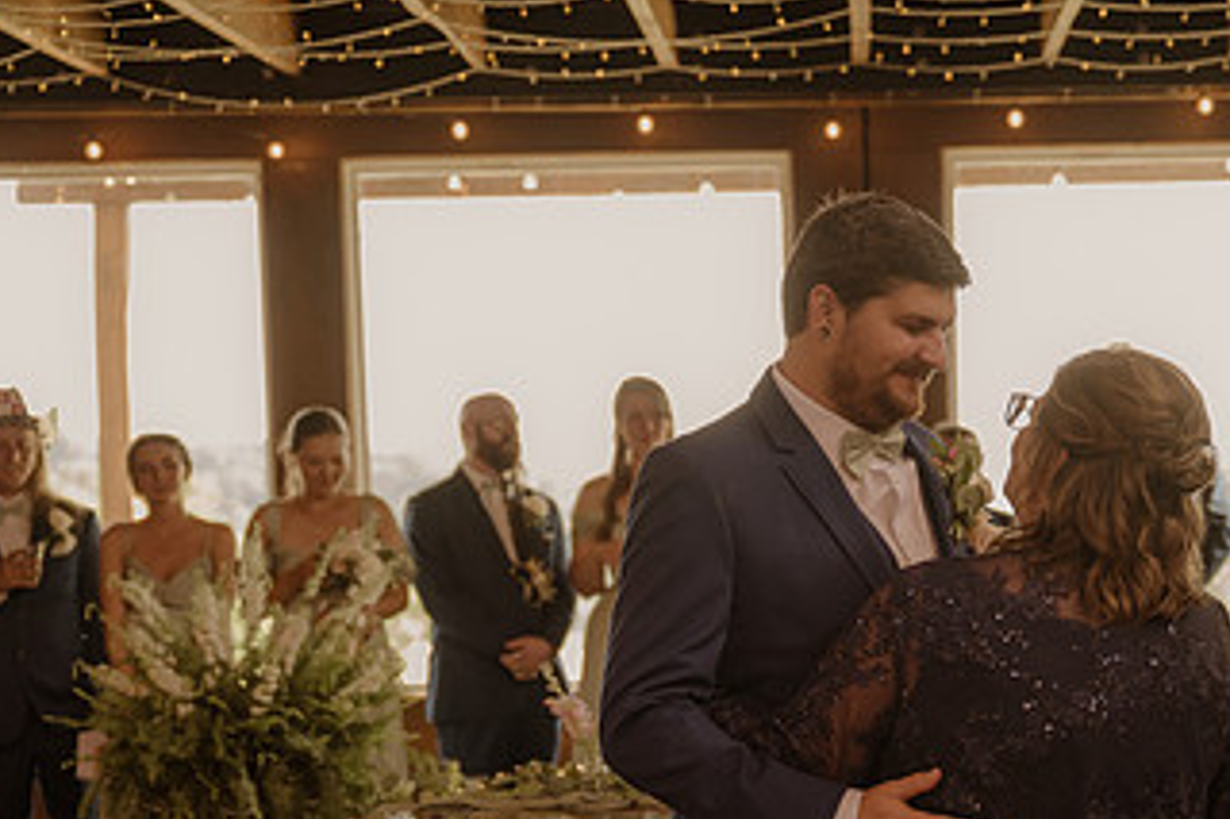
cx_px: 938
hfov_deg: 25.7
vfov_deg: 17.3
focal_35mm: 78
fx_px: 2664
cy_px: 656
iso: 1000
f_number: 2.8
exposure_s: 1/200
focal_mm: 43
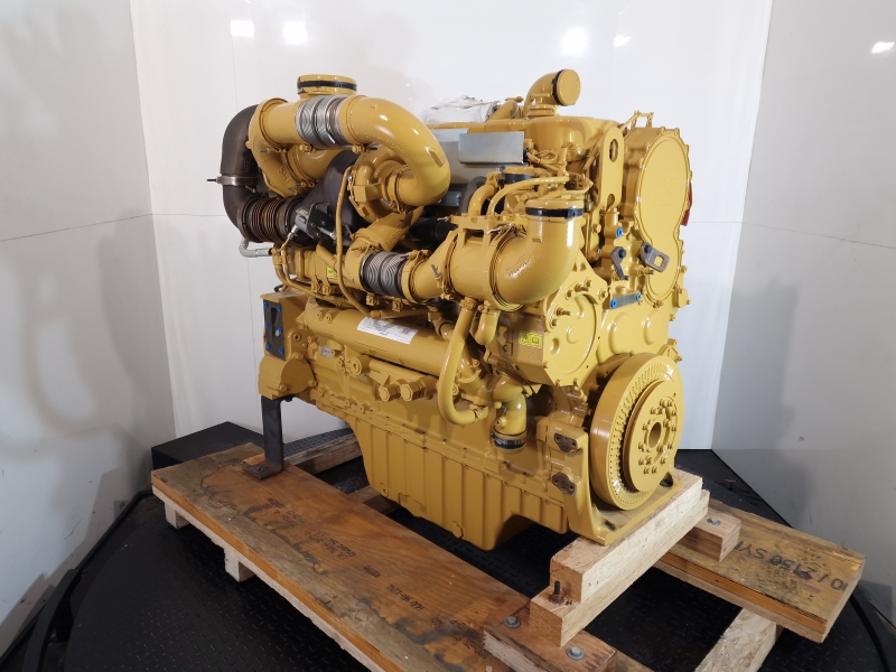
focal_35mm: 23
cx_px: 448
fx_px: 595
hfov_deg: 73.9
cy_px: 336
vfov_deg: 58.9
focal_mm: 6.4
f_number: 1.8
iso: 64
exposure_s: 1/50
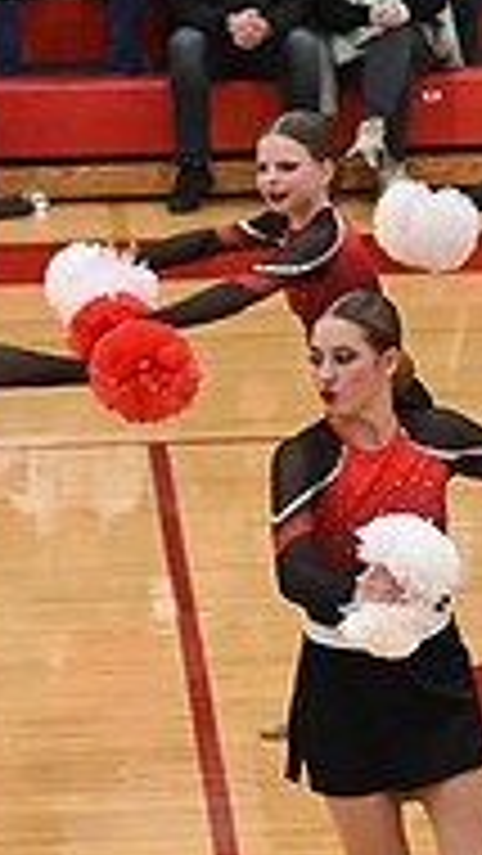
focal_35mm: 336
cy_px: 371
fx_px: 7628
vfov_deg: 6.4
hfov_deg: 3.6
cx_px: 1239
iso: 8000
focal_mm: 70
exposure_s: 1/400
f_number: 4
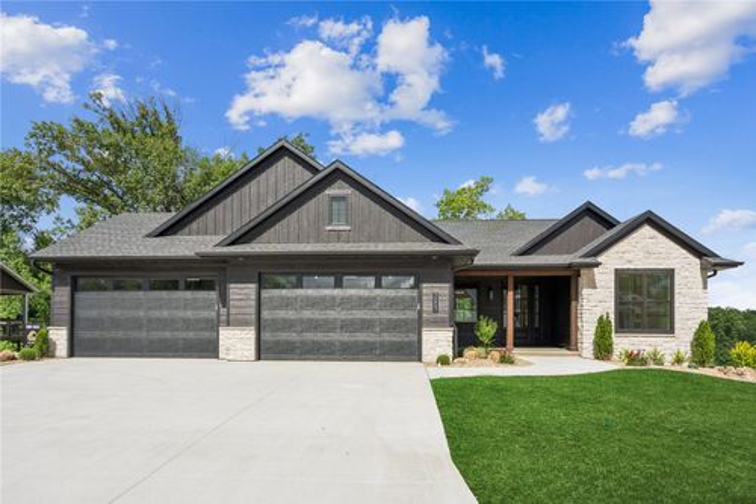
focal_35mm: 19
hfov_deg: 86.9
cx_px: 378
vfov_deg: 64.5
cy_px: 252
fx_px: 399
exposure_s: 1/1600
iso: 400
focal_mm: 19
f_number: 9
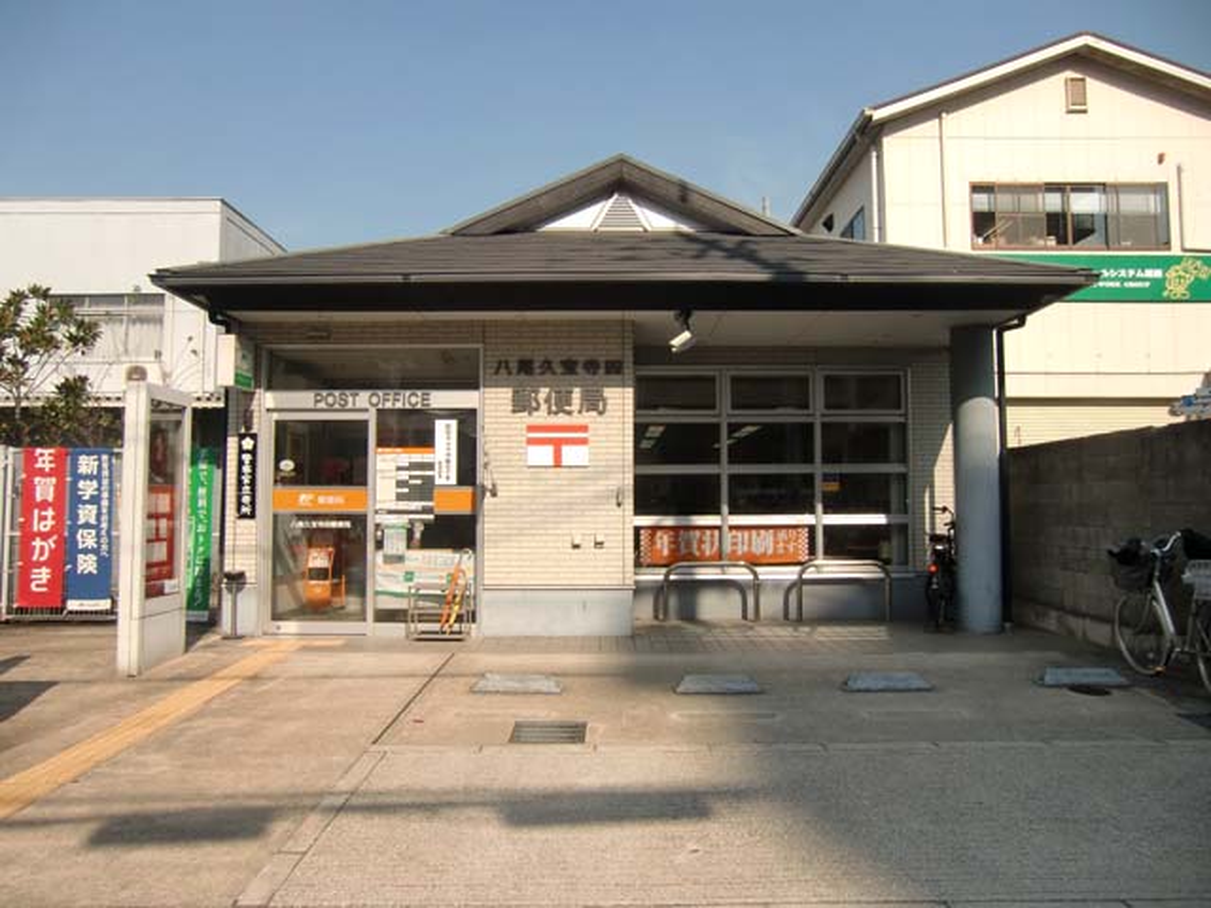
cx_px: 606
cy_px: 454
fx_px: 840
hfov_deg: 71.6
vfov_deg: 56.8
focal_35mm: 24
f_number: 7.5
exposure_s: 1/200
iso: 64
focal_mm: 4.3
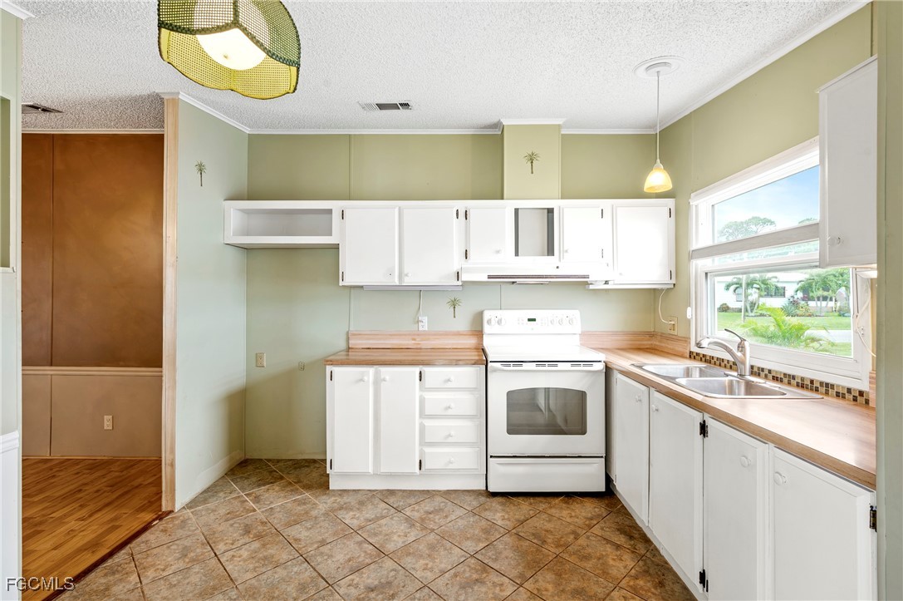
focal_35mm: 16
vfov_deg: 73.7
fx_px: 401
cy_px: 300
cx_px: 452
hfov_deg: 96.8
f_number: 8
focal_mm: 16
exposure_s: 1
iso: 100
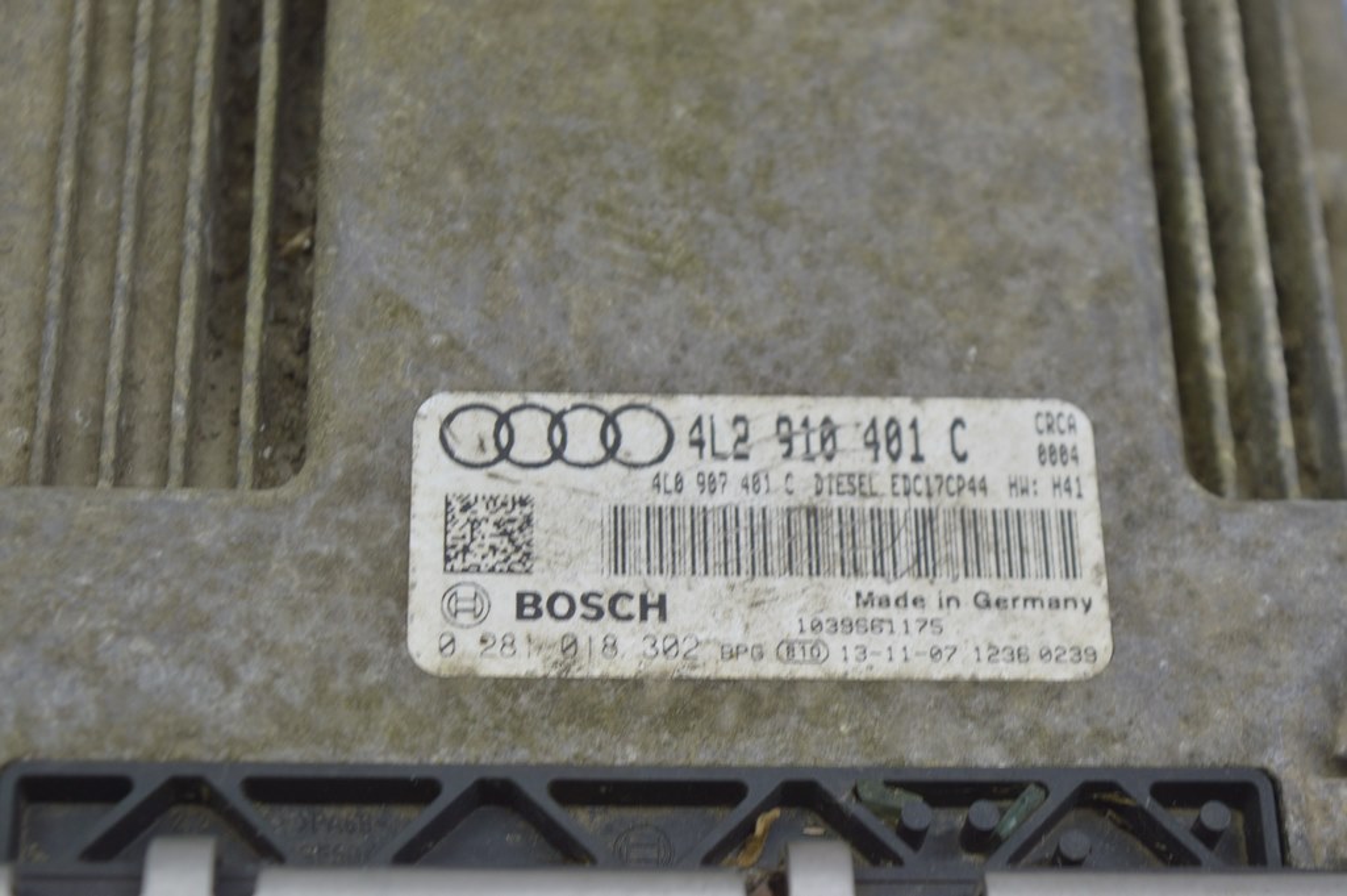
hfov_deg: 24.6
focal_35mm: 82
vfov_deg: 16.5
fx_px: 3084
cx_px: 674
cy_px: 448
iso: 400
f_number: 5.6
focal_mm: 55
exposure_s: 1/20
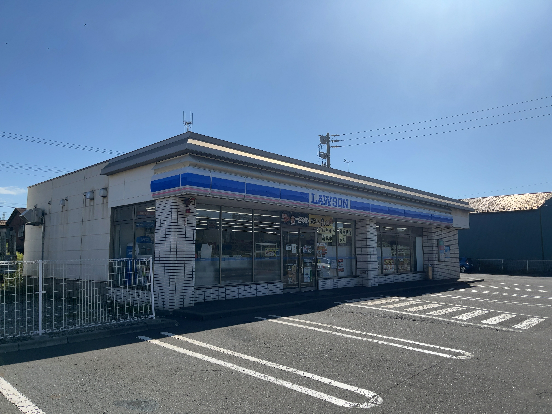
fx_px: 415
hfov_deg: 67.3
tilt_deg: +5.7
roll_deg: +0.3
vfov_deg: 53.1
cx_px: 276
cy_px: 207
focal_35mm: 26
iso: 50
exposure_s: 1/5848
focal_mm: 5.1
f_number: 1.6
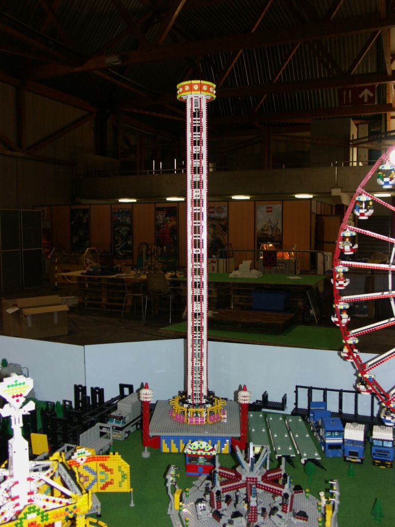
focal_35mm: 32
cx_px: 198
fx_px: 487
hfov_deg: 44.2
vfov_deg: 56.8
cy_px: 264
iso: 200
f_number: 2.8
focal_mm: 8.17
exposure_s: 1/50
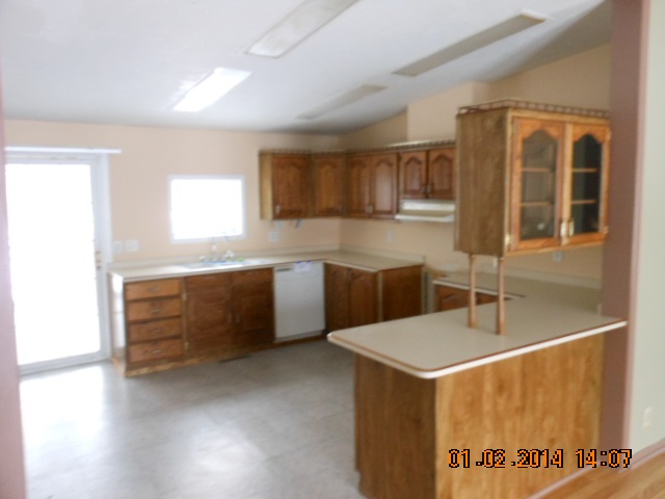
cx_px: 332
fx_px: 538
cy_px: 250
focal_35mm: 28
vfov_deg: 49.7
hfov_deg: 63.4
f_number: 3.7
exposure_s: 1/30
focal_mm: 5
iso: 400
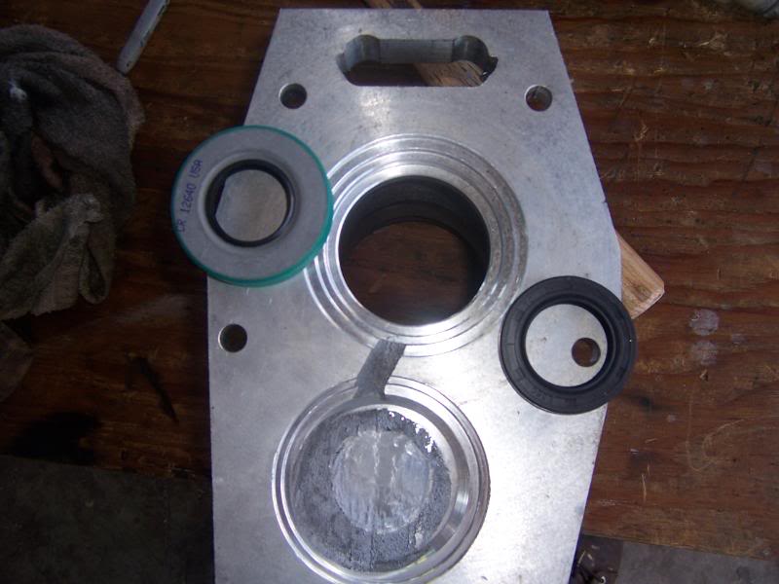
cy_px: 292
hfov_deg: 55.4
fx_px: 743
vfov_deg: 42.9
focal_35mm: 33
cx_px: 390
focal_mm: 5.5
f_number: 2.8
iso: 80
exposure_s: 1/60
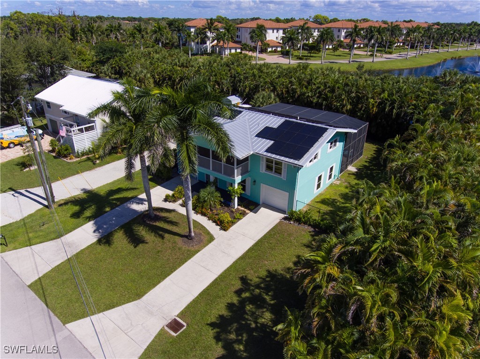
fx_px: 277
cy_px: 180
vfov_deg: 65.9
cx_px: 240
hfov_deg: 81.8
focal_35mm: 20
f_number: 2.8
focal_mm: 3.61
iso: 100
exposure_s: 1/800
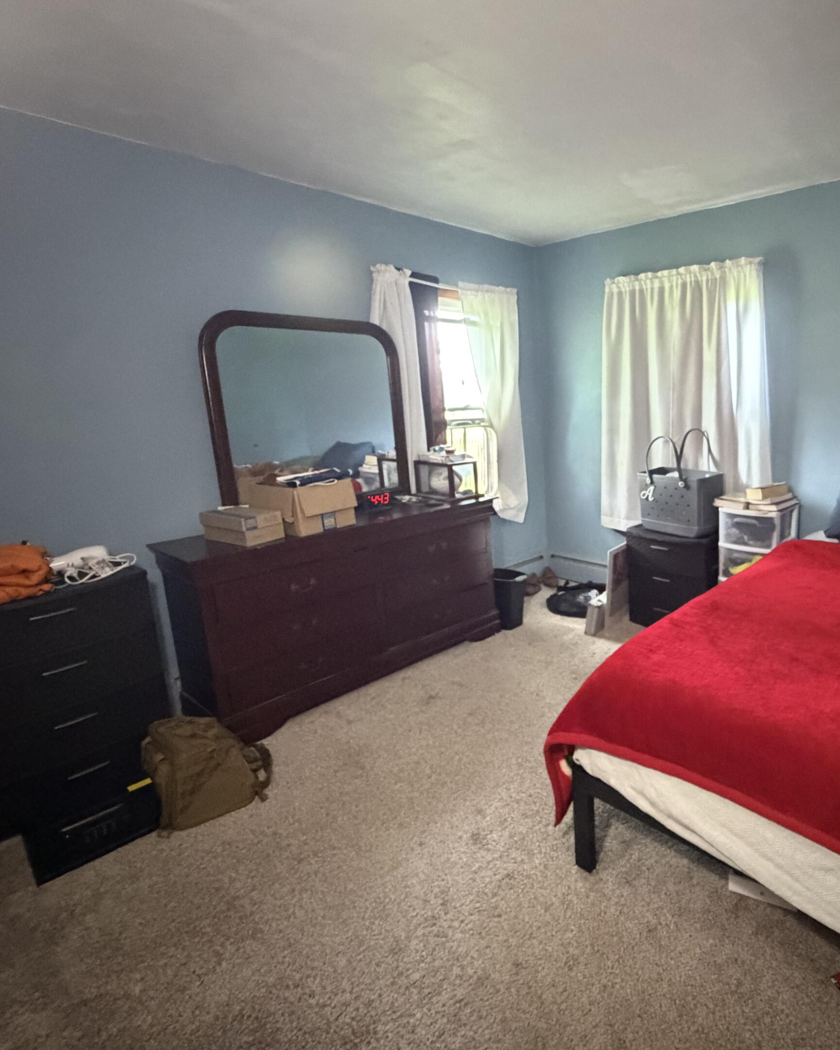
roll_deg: +1.4
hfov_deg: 67.1
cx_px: 613
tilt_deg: -10.9
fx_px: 591
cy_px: 508
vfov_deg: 83.3
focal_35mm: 19
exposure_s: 1/40
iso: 1250
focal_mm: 2.22
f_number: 2.2
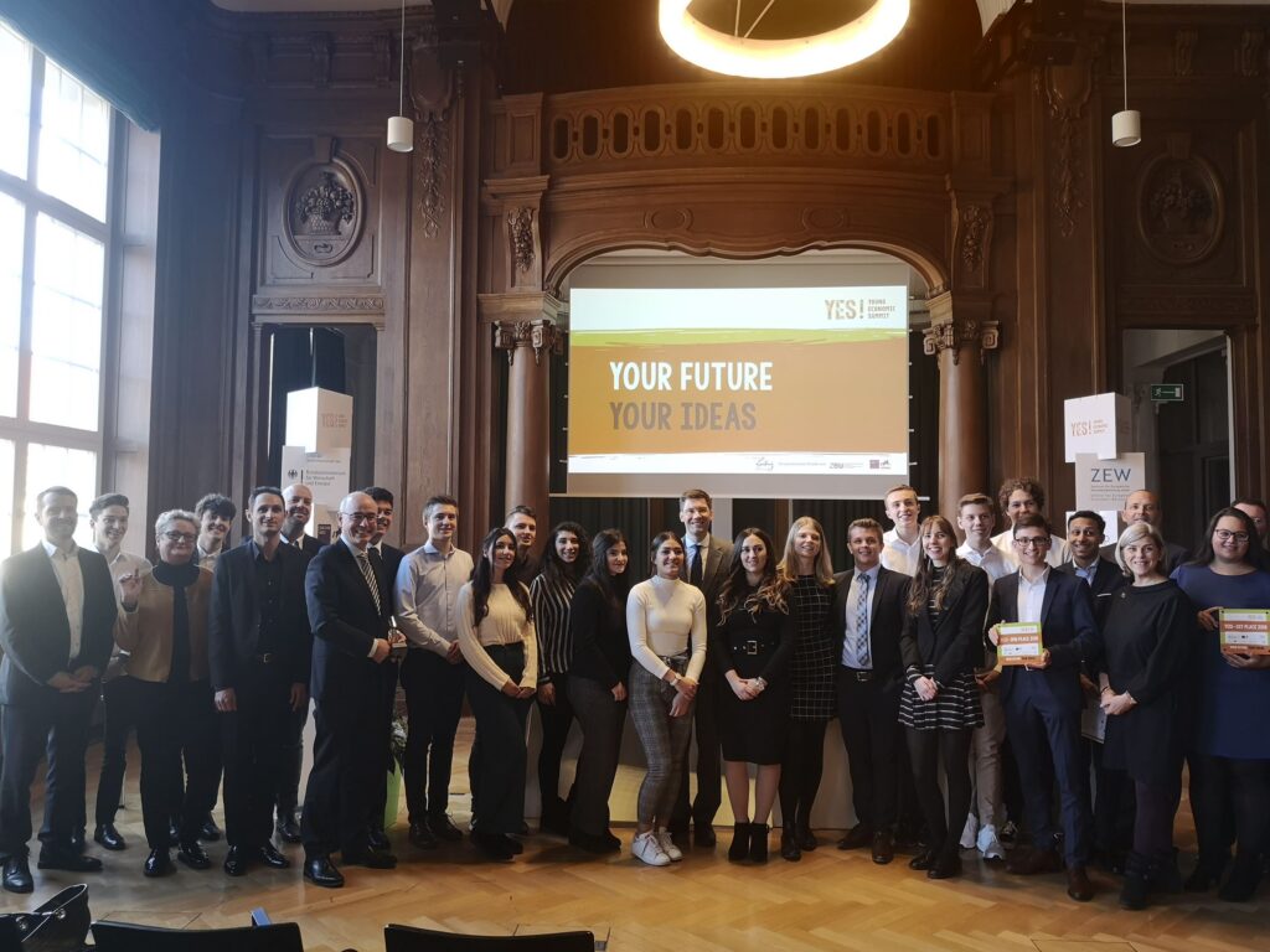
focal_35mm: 27
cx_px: 635
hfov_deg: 65.3
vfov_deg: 51.4
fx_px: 991
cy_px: 476
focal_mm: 3.95
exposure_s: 1/50
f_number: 1.8
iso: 100
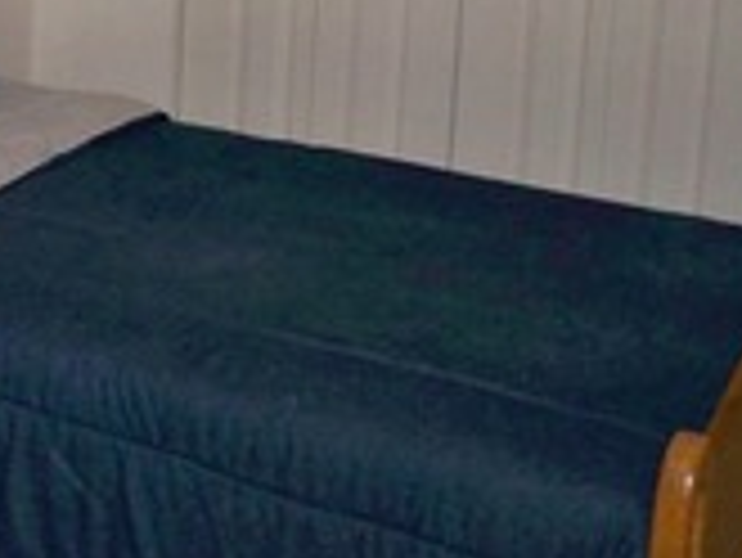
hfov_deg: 18.2
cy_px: -56
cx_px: 54
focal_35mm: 106
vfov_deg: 13.7
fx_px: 2274
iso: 200
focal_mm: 6.3
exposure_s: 1/60
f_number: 3.1
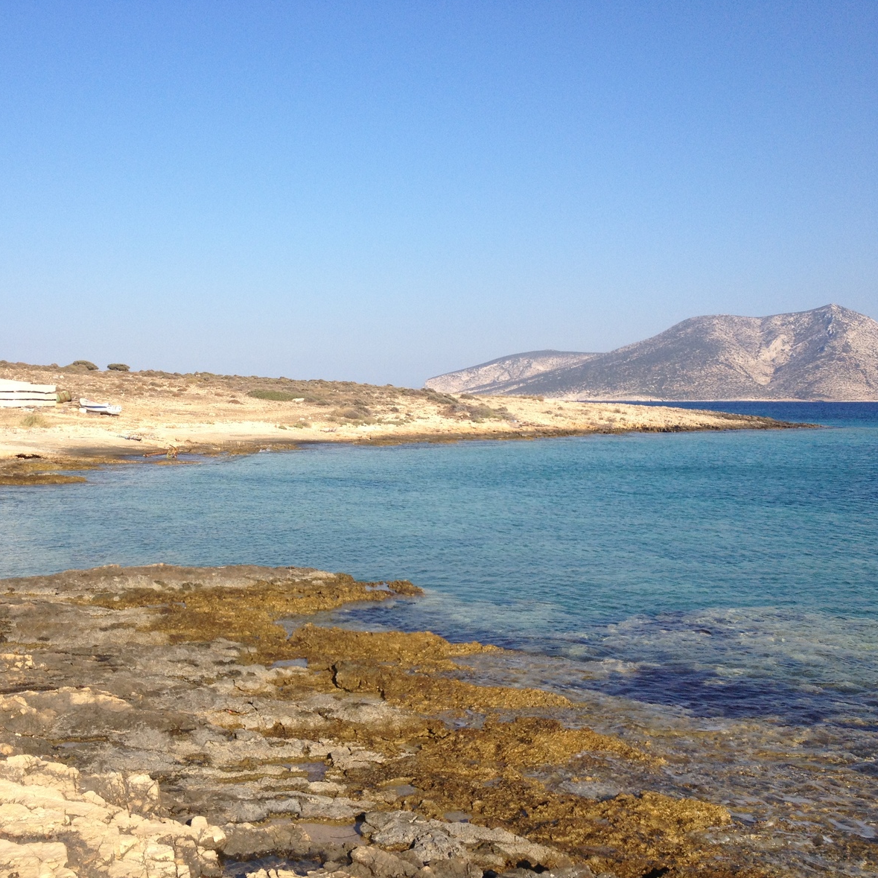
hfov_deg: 39.6
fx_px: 1205
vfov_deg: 40.0
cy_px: 438
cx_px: 294
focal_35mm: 42
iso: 50
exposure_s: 1/1623
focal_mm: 4.28
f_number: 2.4
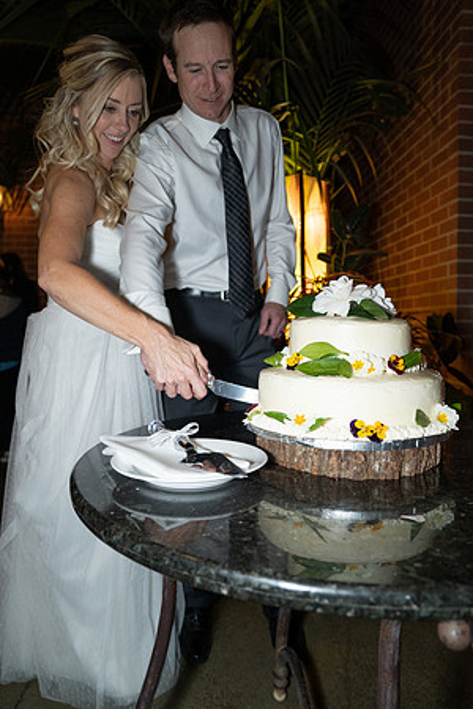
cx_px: 236
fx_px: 473
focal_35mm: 24
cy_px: 354
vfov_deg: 73.7
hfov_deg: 53.1
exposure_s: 1/125
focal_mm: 24
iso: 1600
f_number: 3.5
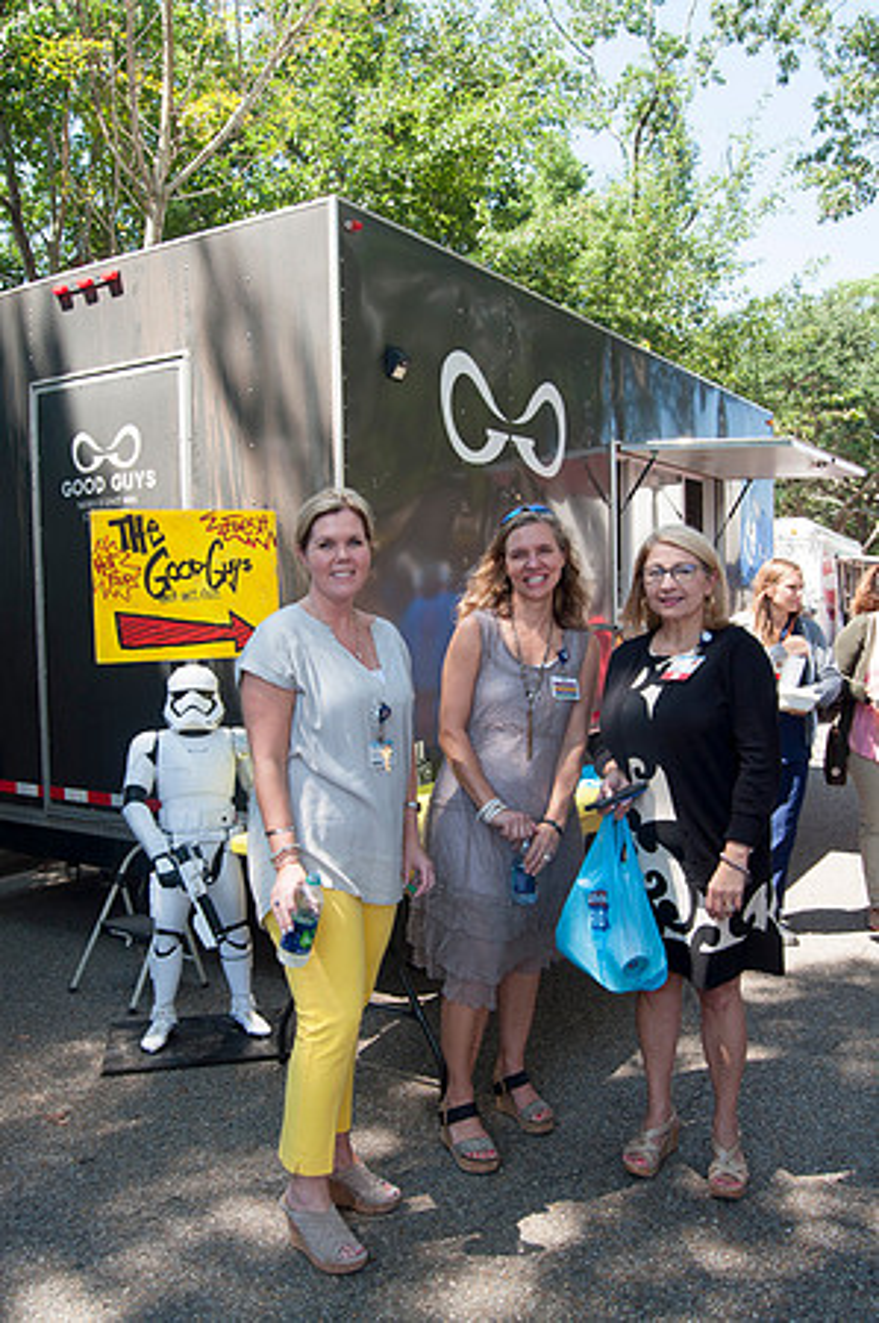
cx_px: 440
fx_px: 1046
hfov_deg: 45.6
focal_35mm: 28
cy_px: 662
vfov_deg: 64.6
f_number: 8
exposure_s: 1/200
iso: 200
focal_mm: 19
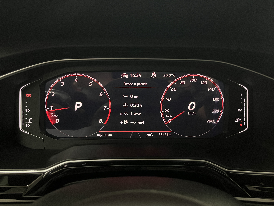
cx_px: 137
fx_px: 206
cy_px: 103
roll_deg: -0.4
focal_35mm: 26
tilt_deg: -18.9
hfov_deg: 67.3
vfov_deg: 53.1
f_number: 1.6
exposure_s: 1/30
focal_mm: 5.1
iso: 800
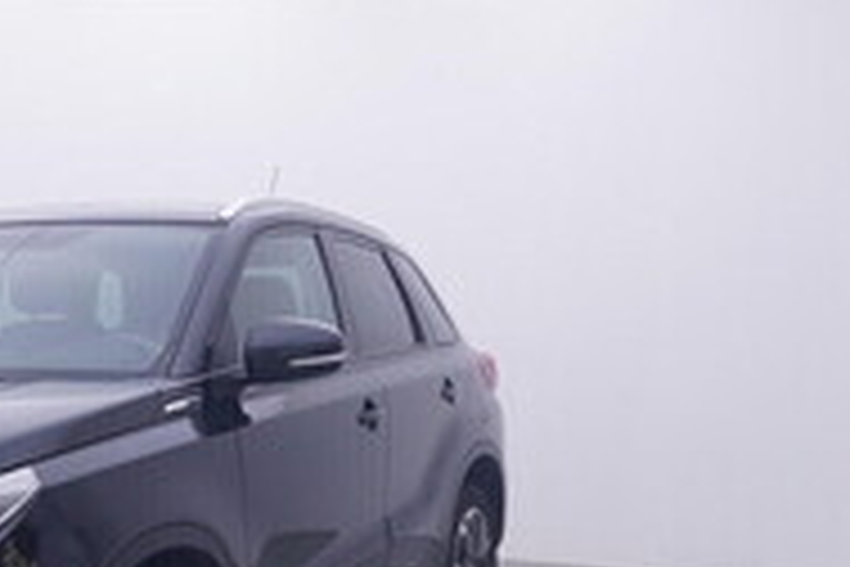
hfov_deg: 29.9
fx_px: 1545
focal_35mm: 65
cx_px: 151
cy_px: 412
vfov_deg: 20.6
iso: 200
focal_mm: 15
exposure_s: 1/80
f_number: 5
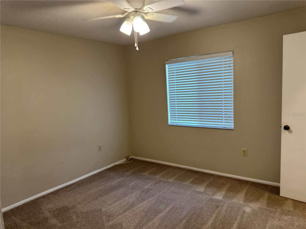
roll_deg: +2.2
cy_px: 114
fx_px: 212
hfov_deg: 71.6
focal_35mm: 24
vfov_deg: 56.8
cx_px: 153
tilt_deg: -7.6
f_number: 1.78
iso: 160
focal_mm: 6.76
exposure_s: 1/60
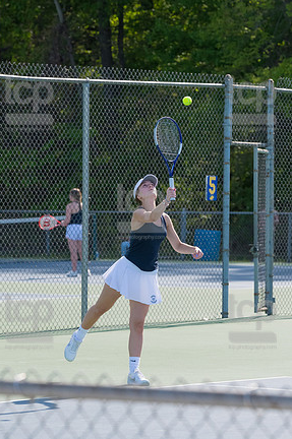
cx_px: 141
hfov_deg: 6.1
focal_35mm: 226
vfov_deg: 9.1
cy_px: 211
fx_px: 2756
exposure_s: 1/2000
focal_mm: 145
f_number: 5.6
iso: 1000
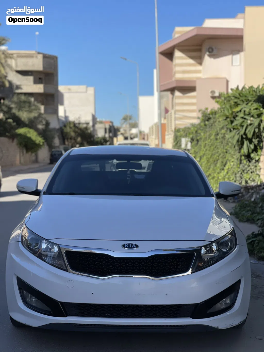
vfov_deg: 30.3
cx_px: 132
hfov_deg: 22.9
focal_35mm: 64
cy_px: 176
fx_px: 651
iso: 32
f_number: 2.2
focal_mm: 7.5
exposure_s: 1/1575
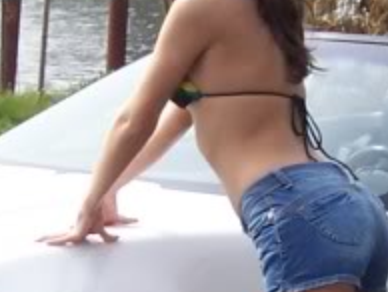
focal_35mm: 285
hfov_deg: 6.9
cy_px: 290
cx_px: 210
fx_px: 3198
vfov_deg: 5.2
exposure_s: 1/180
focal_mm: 9
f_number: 5.6
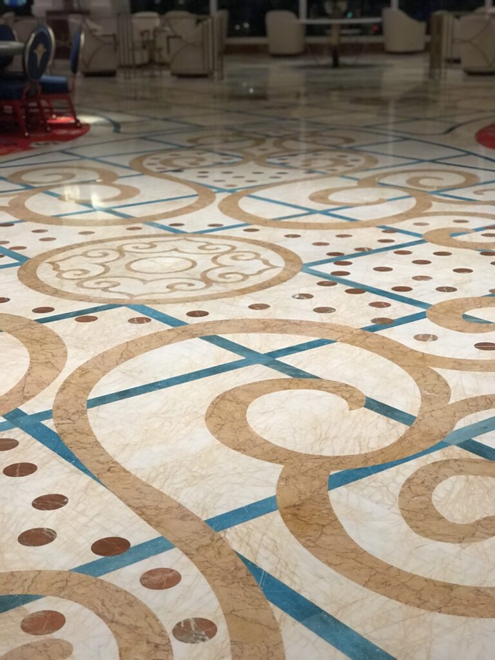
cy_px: 330
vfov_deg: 33.8
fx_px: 1087
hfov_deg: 25.7
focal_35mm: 57
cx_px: 248
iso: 400
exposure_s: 1/120
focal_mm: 6.6
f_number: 2.8
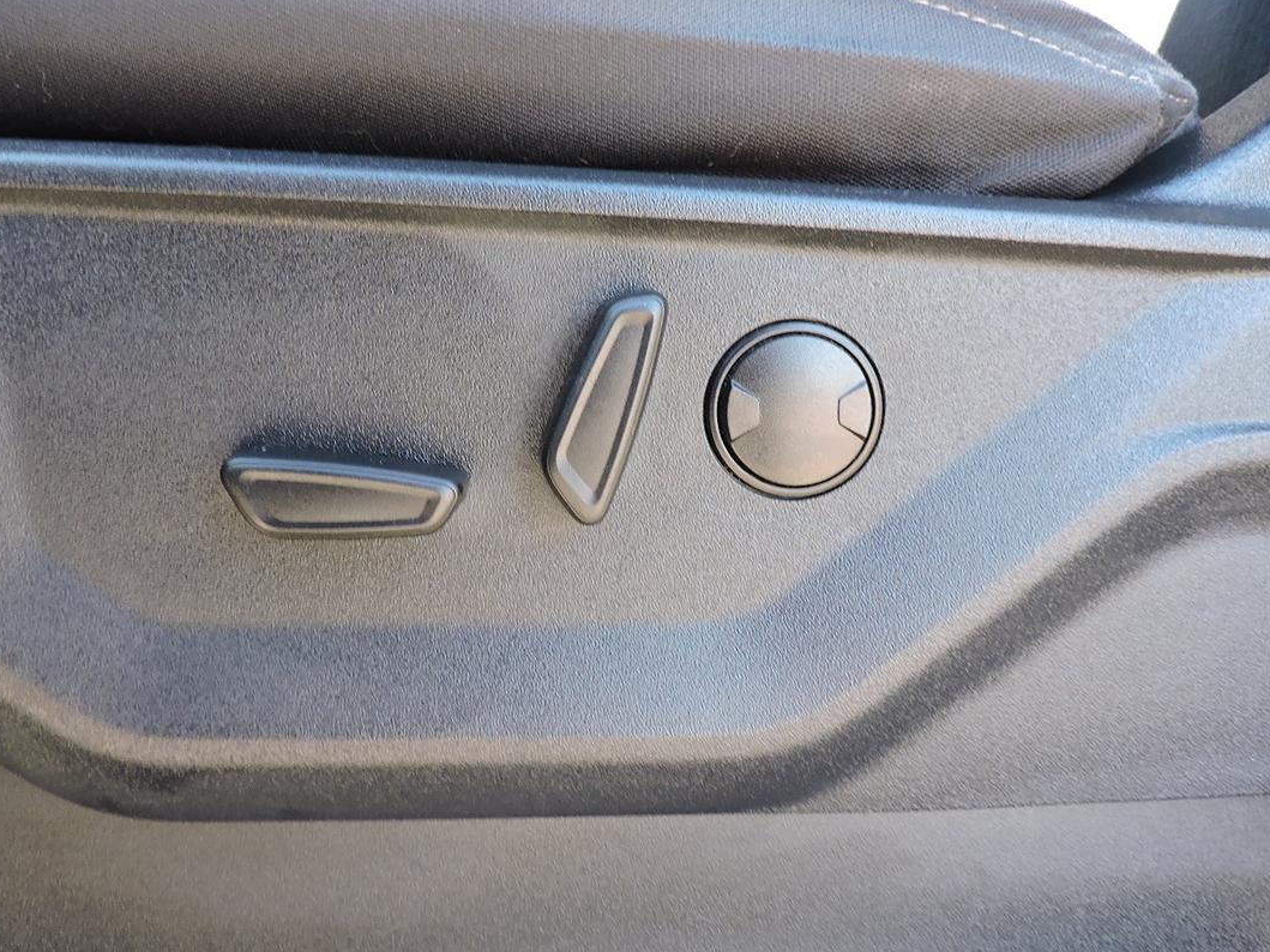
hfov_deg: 61.5
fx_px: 1064
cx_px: 562
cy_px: 416
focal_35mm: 29
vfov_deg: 48.1
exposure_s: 1/30
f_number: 3
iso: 110
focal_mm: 4.3
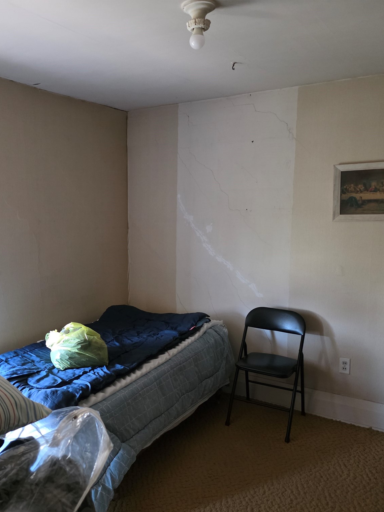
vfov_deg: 58.3
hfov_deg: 44.9
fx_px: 458
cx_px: 131
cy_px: 256
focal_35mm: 31
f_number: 1.7
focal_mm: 6.3
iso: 1600
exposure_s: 1/60
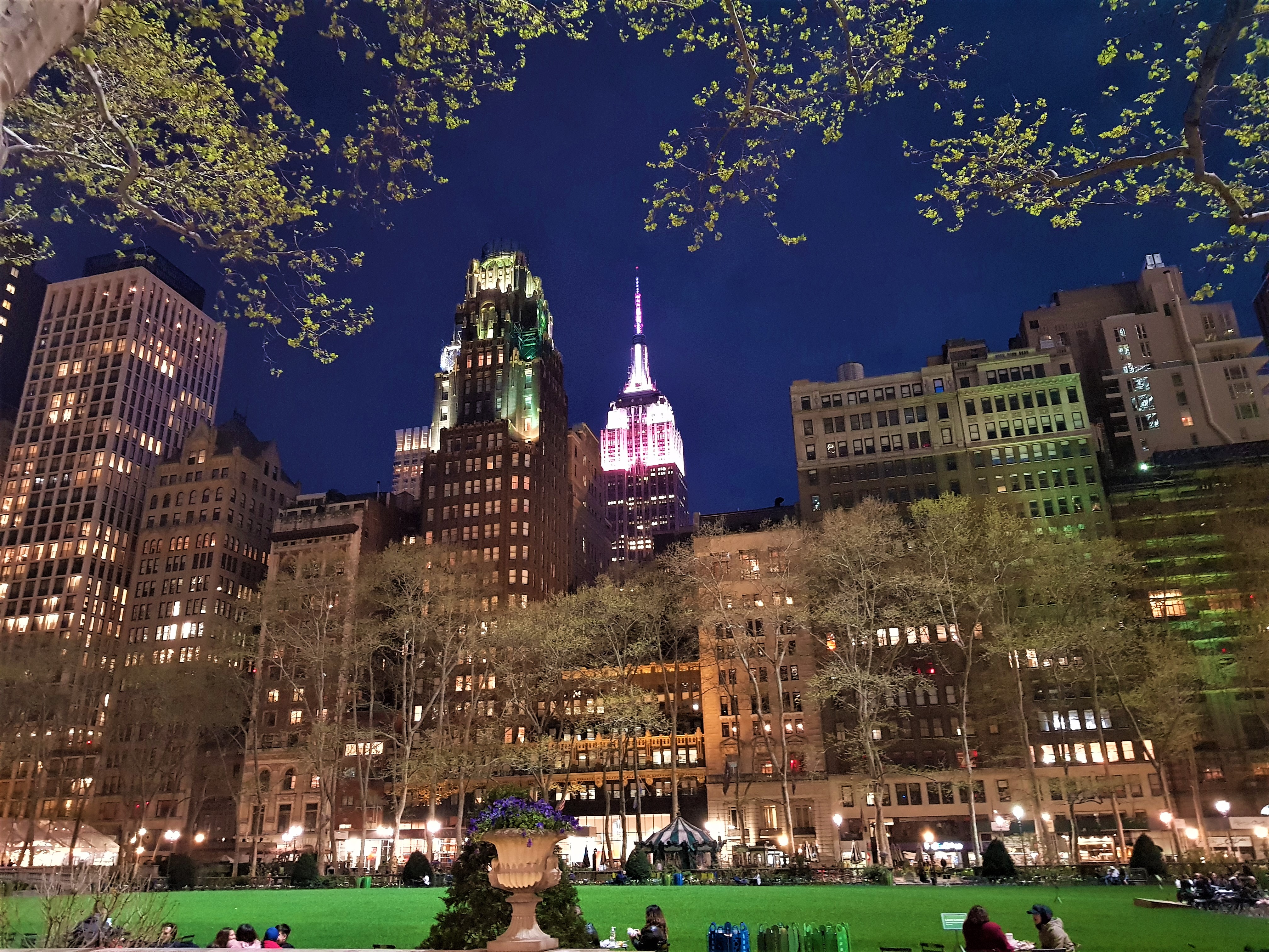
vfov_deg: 53.1
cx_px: 634
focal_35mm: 26
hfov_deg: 67.3
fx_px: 953
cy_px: 476
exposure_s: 1/10
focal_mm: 4.2
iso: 640
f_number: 1.7
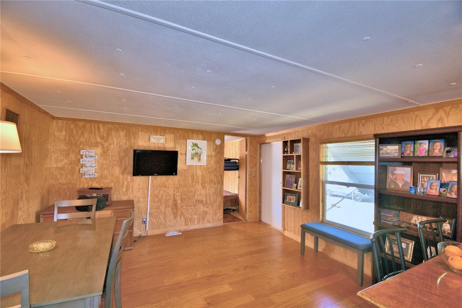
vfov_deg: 77.3
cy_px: 154
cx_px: 231
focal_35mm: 15
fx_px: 192
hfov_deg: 100.4
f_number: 4.5
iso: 200
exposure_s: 1/40
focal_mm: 10
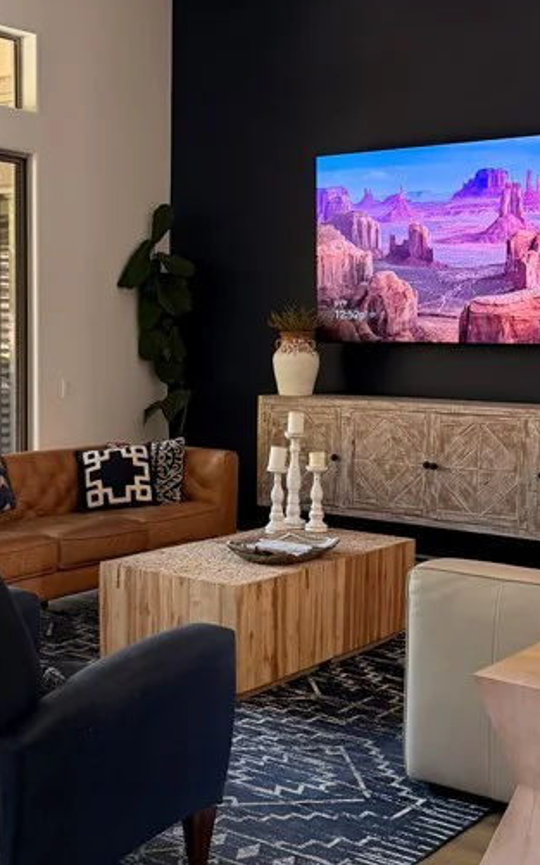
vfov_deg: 38.9
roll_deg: -1.0
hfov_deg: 24.7
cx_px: 160
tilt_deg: -5.4
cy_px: 451
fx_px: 1225
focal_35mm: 52
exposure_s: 1/88
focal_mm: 6.76
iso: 200
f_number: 1.78
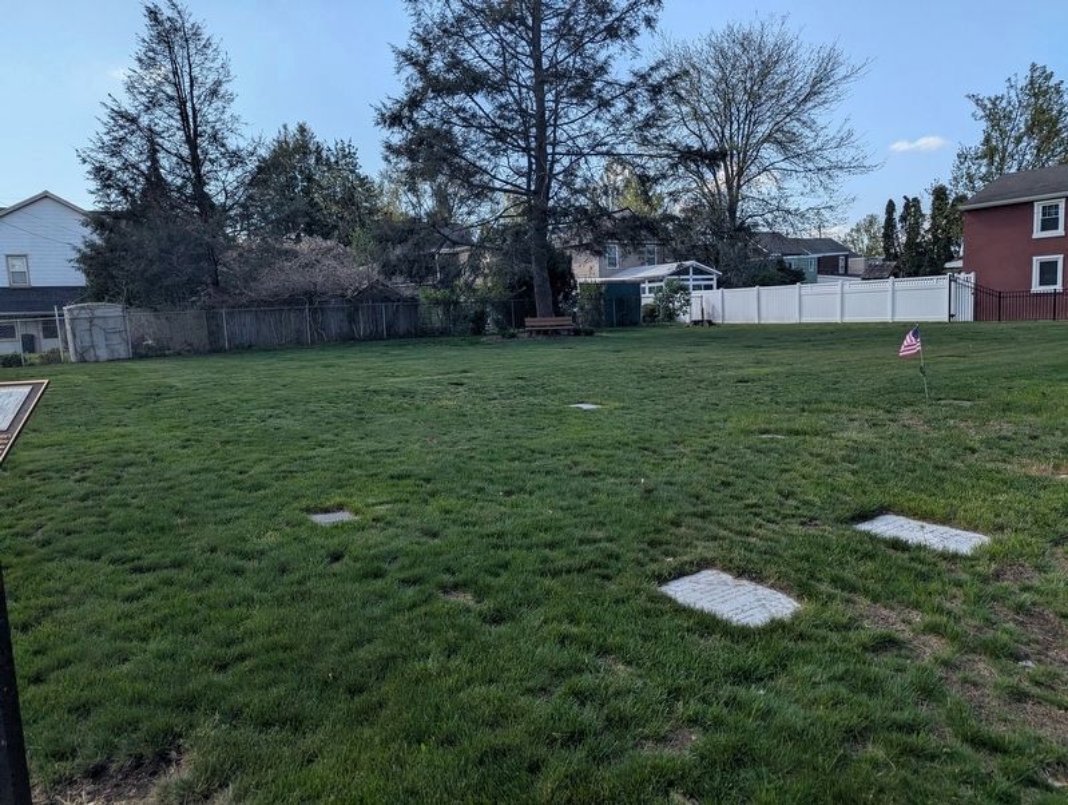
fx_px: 742
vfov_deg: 57.0
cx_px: 534
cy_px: 402
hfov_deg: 71.5
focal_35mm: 24
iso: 48
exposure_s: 1/2262
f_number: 1.85
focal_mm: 6.81
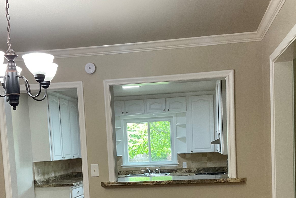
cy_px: 182
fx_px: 411
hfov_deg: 39.6
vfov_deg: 26.0
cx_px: 142
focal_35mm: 50
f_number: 1.8
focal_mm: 3
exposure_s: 1/60
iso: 125
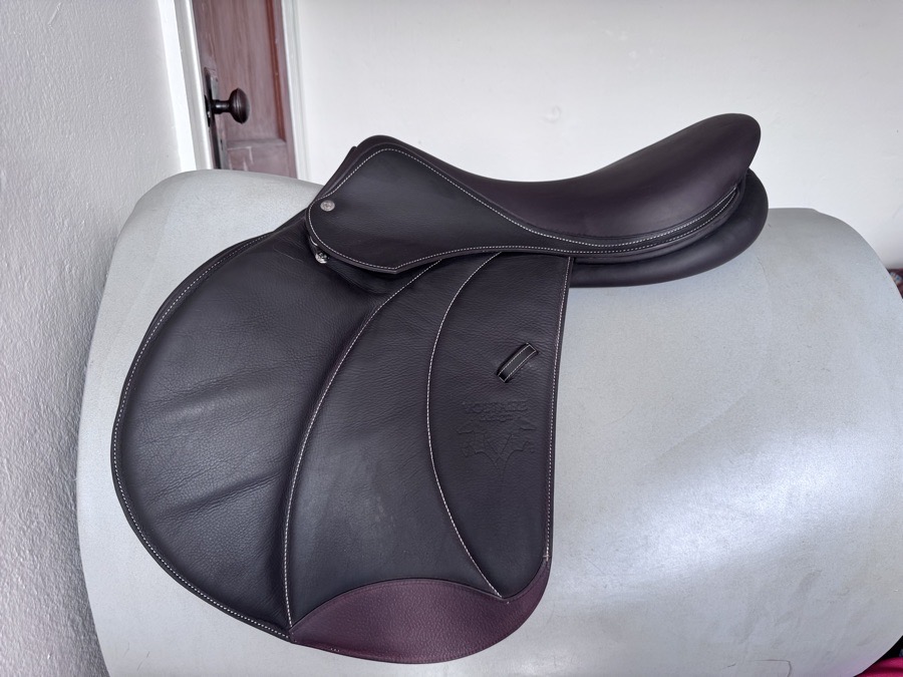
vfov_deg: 56.8
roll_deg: +1.8
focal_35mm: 24
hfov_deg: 71.6
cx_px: 452
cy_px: 338
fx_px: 626
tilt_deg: -17.6
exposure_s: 1/121
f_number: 1.78
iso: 80
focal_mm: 6.76
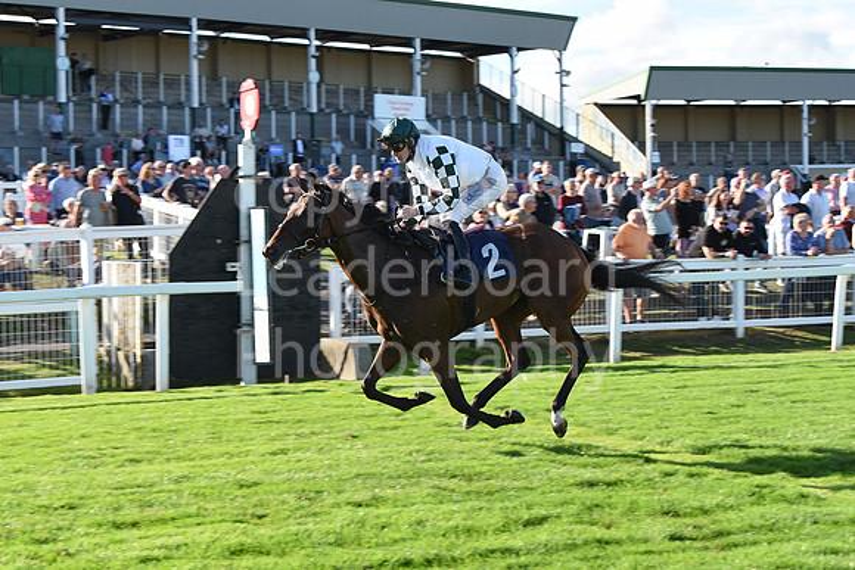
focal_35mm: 78
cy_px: 285
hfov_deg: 26.0
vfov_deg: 17.5
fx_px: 1853
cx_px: 428
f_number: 6.3
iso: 400
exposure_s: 1/640
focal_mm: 78
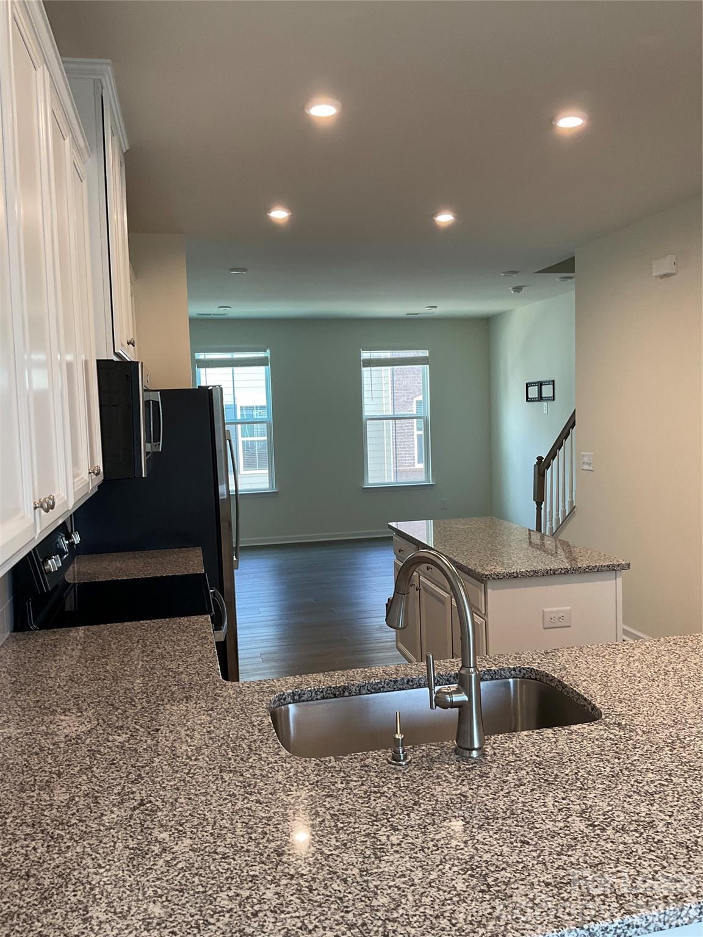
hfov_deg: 48.2
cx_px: 352
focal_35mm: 29
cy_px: 468
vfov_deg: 61.7
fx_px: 785
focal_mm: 3
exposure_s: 1/60
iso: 50
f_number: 1.8
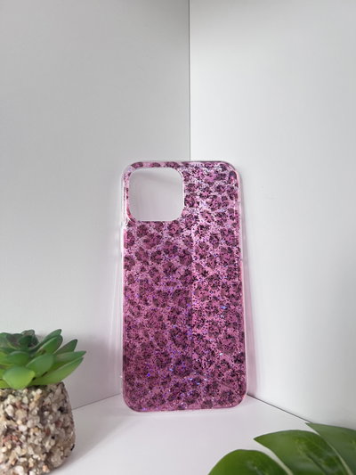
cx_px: 178
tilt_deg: -2.4
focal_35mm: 26
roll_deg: +2.2
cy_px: 238
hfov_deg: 53.1
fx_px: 356
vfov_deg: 67.3
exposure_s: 1/71
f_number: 1.5
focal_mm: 5.7
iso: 125
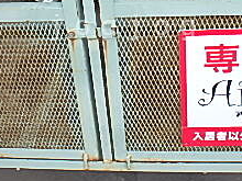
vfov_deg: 23.5
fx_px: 426
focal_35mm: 61
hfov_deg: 31.7
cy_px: 27
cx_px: 125
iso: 125
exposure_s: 1/200
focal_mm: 3.7
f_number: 3.5
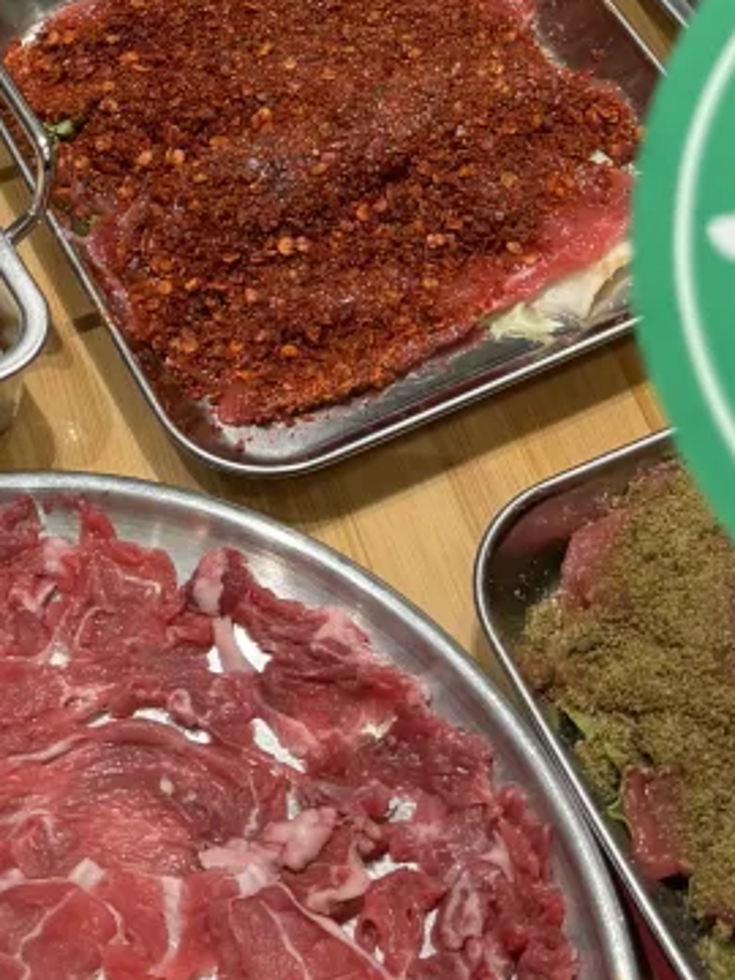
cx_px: 210
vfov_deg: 19.4
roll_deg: +3.8
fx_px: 2718
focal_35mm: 96
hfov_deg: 15.4
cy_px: -161
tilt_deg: -43.5
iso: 200
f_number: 1.78
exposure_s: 1/77
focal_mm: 6.76
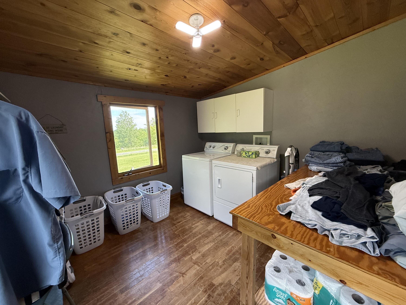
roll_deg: +3.0
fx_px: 164
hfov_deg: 102.1
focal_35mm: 14
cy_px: 152
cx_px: 203
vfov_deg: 85.7
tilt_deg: -7.8
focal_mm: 2.22
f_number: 2.2
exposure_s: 1/120
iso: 320
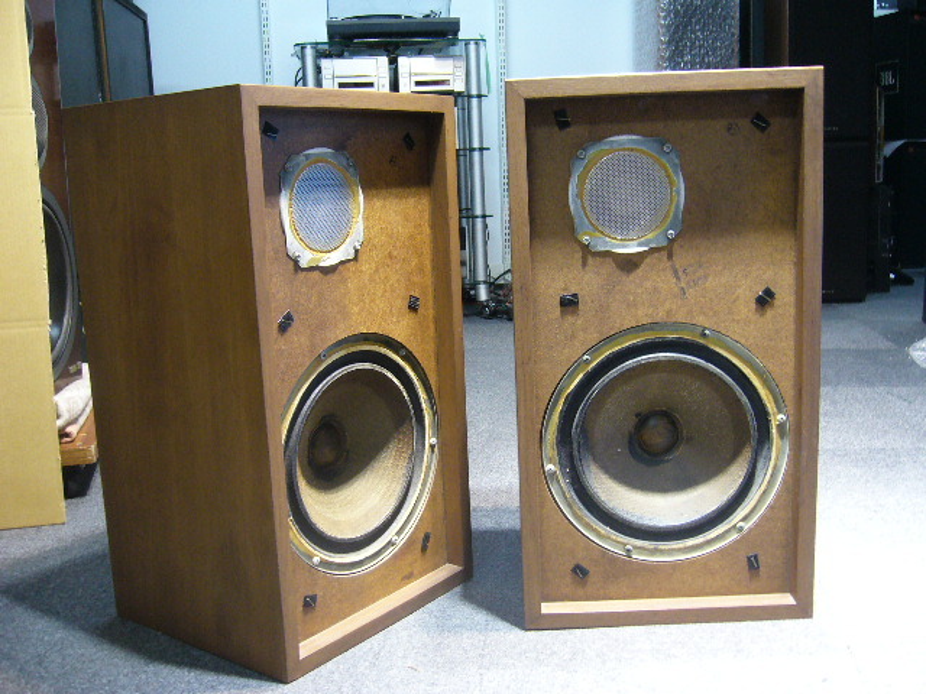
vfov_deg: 40.7
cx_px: 463
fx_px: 936
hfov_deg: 52.6
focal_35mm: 35
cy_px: 347
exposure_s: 1/10
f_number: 2.8
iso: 200
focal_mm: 5.8
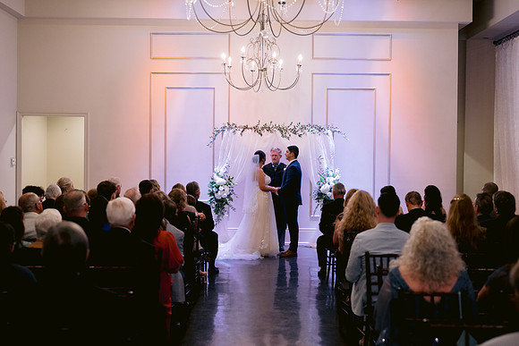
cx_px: 260
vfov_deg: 27.0
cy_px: 173
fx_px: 721
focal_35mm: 50
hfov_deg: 39.6
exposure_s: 1/50
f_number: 2.8
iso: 1600
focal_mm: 50
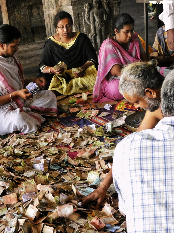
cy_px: 116
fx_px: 483
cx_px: 87
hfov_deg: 20.4
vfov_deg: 27.0
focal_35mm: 72
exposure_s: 1/80
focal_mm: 12.9
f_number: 4.3
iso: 1600
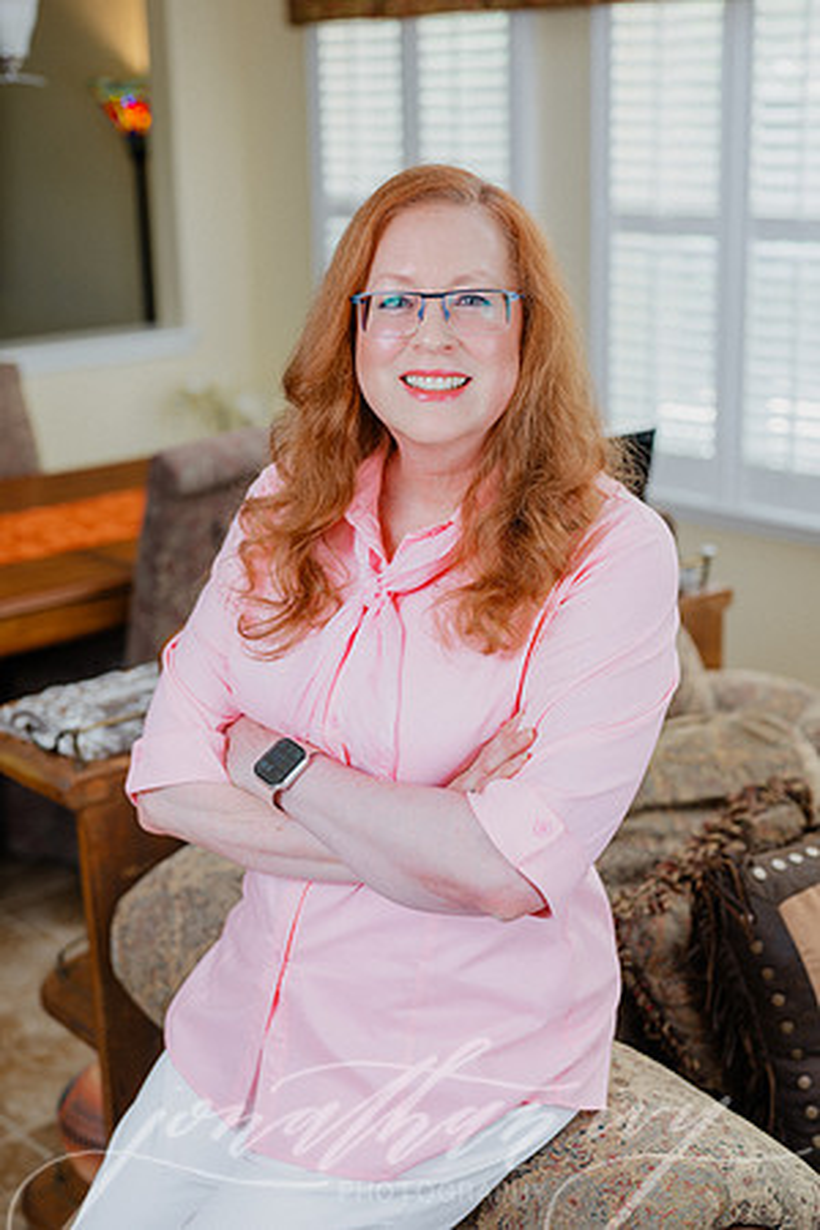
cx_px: 410
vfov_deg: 39.6
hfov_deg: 27.0
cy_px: 615
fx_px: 1708
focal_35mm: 50
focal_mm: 50
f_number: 2.8
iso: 100
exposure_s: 1/50
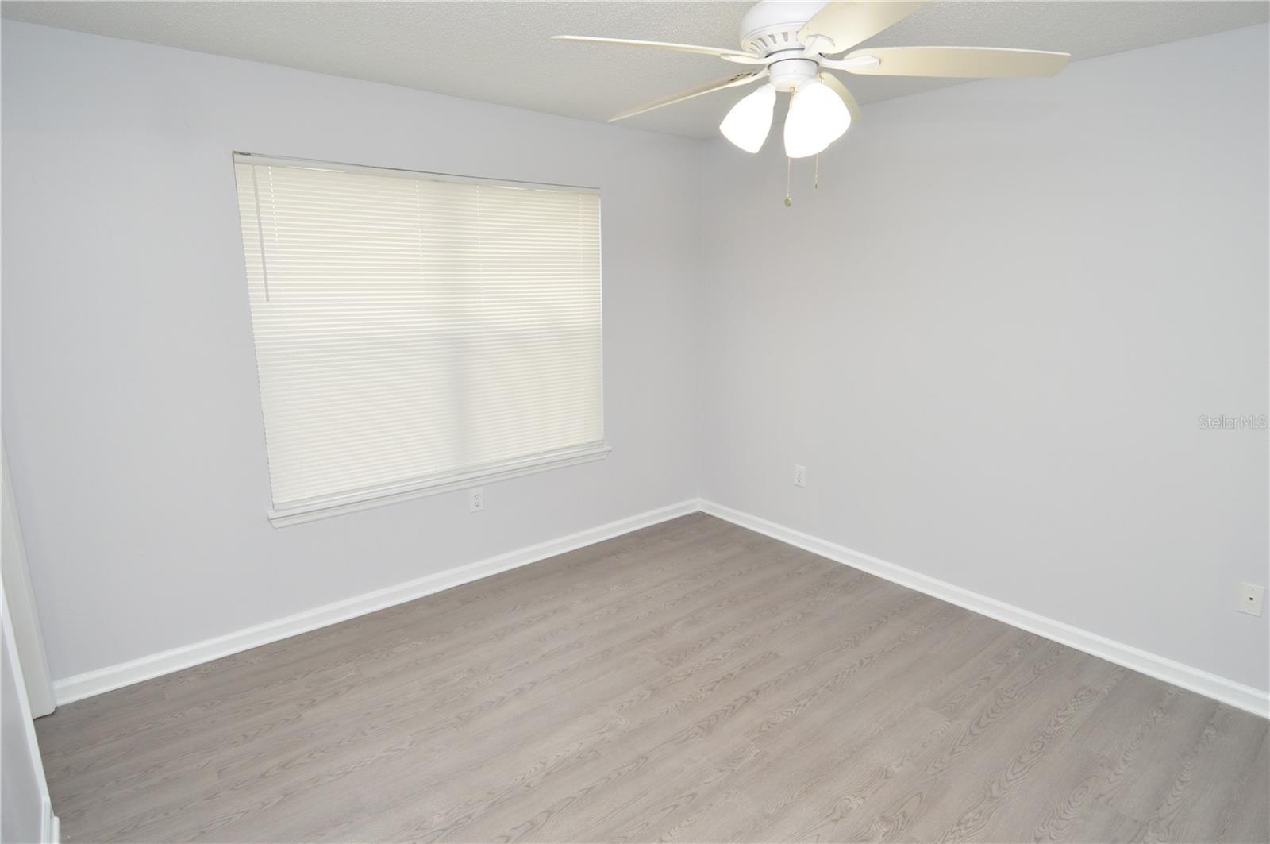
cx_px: 635
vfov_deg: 67.3
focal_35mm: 18
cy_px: 422
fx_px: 634
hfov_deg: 90.1
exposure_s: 1/80
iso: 400
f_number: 4.5
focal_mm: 12
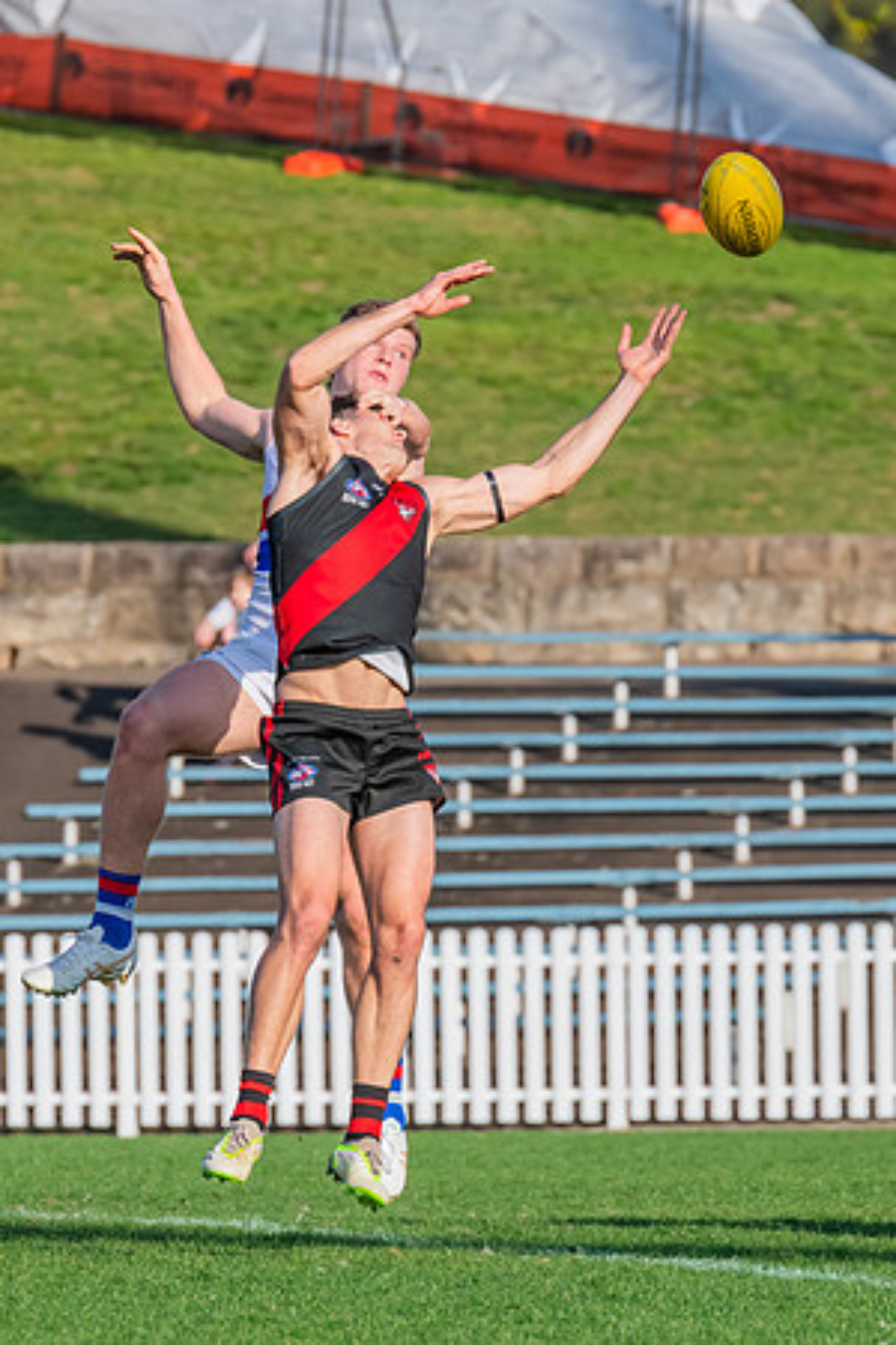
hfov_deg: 2.0
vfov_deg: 3.0
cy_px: 604
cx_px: 492
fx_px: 25972
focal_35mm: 696
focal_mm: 420
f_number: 11
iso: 800
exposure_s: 1/1250
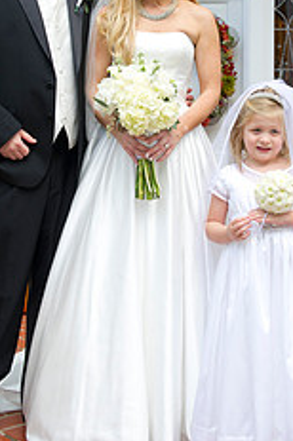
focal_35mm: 66
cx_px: 146
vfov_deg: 30.1
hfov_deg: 20.6
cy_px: 110
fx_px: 808
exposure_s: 1/200
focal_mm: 34
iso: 400
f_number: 5
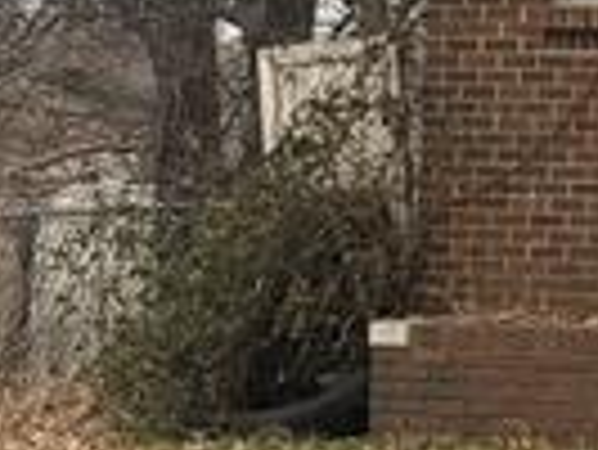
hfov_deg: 8.6
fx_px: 3199
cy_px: -86
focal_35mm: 185
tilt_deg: +3.6
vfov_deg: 8.0
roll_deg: -1.8
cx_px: 1866
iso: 200
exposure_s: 1/102
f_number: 1.78
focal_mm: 6.76
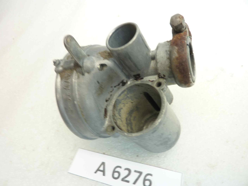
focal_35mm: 25
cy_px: 93
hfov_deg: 69.4
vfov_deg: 54.9
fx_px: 179
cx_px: 124
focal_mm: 4.1
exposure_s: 1/13
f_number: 3.3
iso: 125
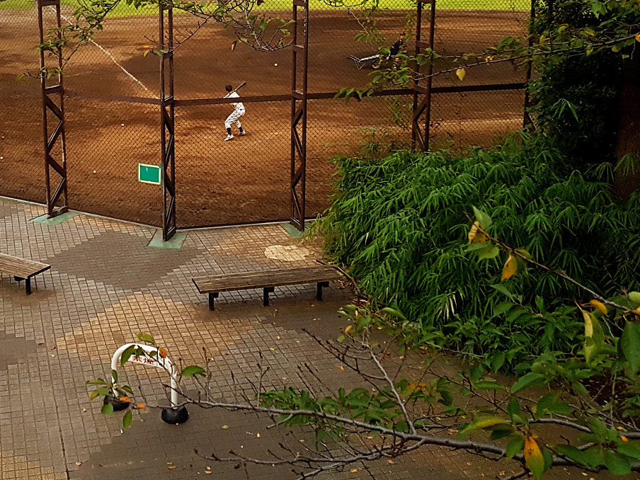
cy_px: 132
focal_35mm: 46
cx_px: 195
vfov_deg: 31.1
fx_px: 850
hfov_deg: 40.5
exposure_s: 1/500
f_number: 1.7
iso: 320
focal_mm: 4.2
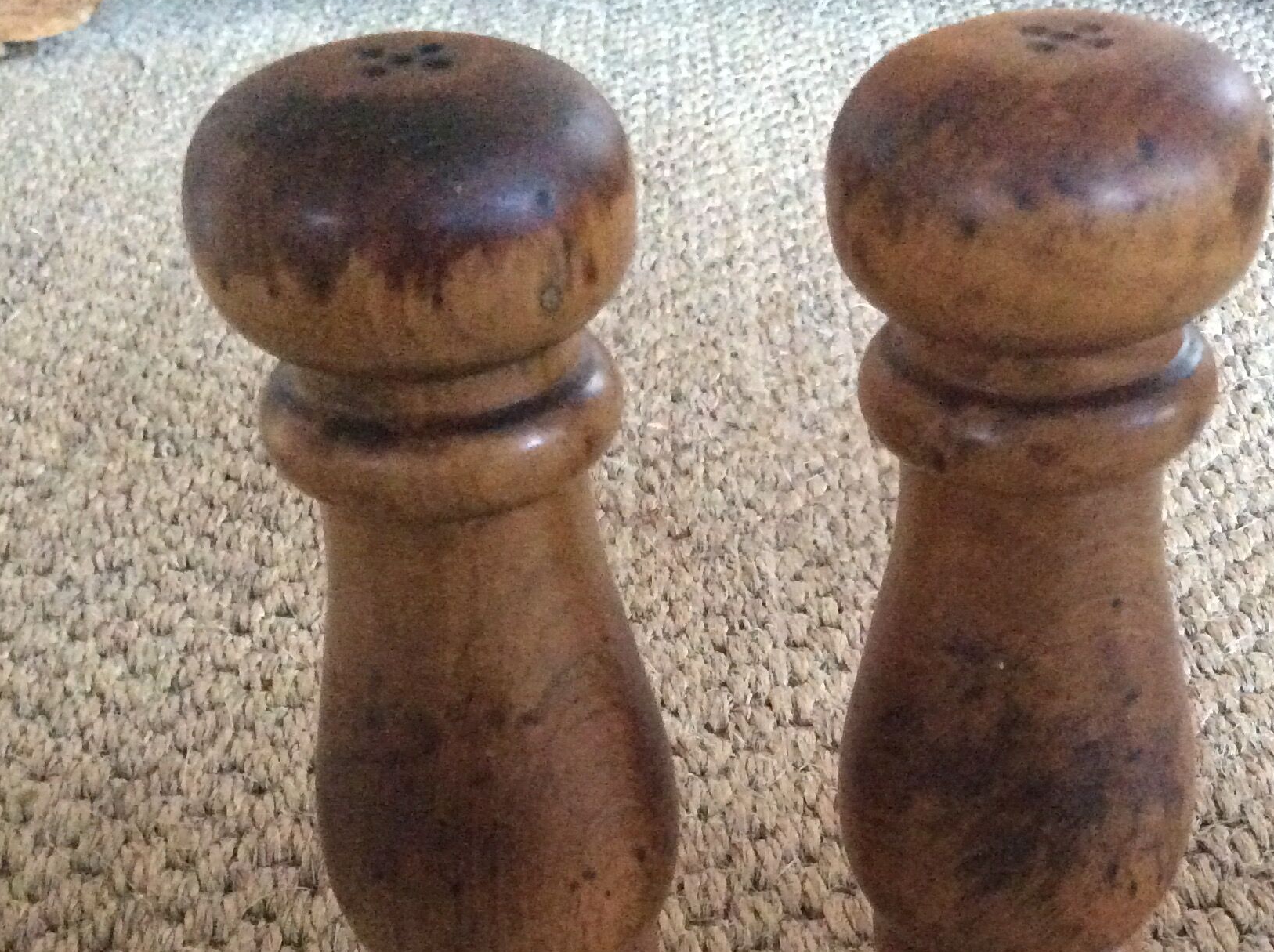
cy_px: 692
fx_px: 1875
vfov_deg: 28.2
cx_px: 776
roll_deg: +3.4
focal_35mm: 51
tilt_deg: -34.4
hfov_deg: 37.4
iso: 640
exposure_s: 1/17
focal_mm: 3.3
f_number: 2.4
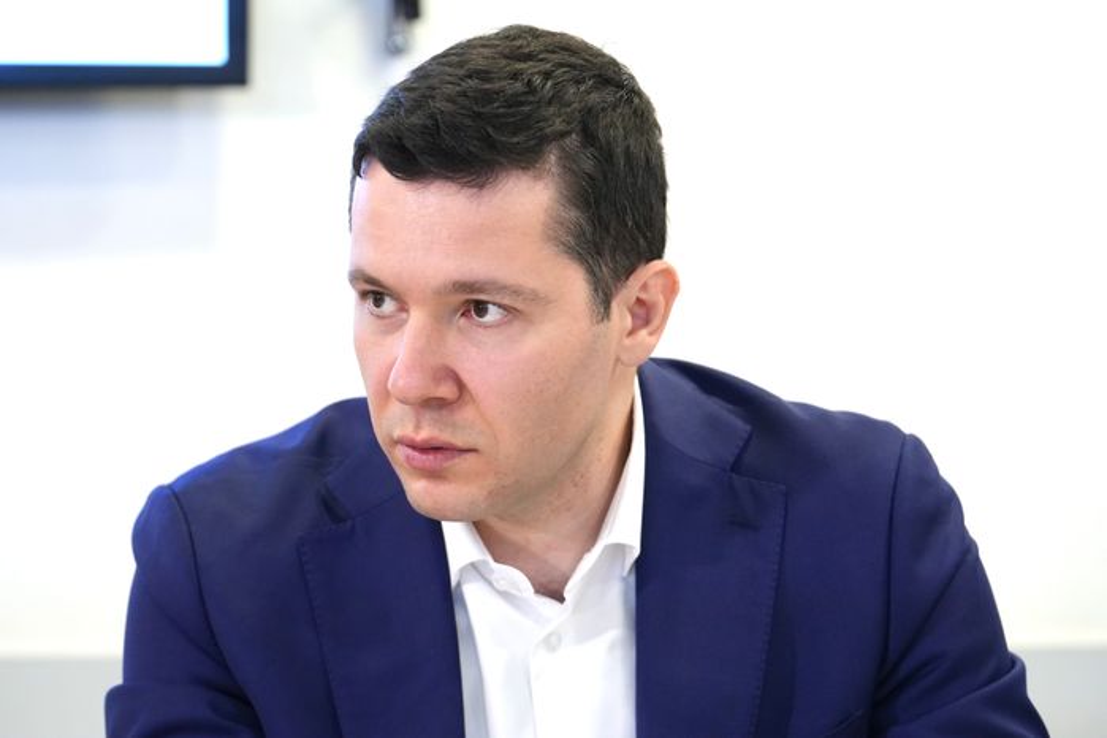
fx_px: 4428
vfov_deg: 9.5
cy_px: 369
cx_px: 554
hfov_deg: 14.3
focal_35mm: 144
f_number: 5.6
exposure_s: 1/160
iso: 4000
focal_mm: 144
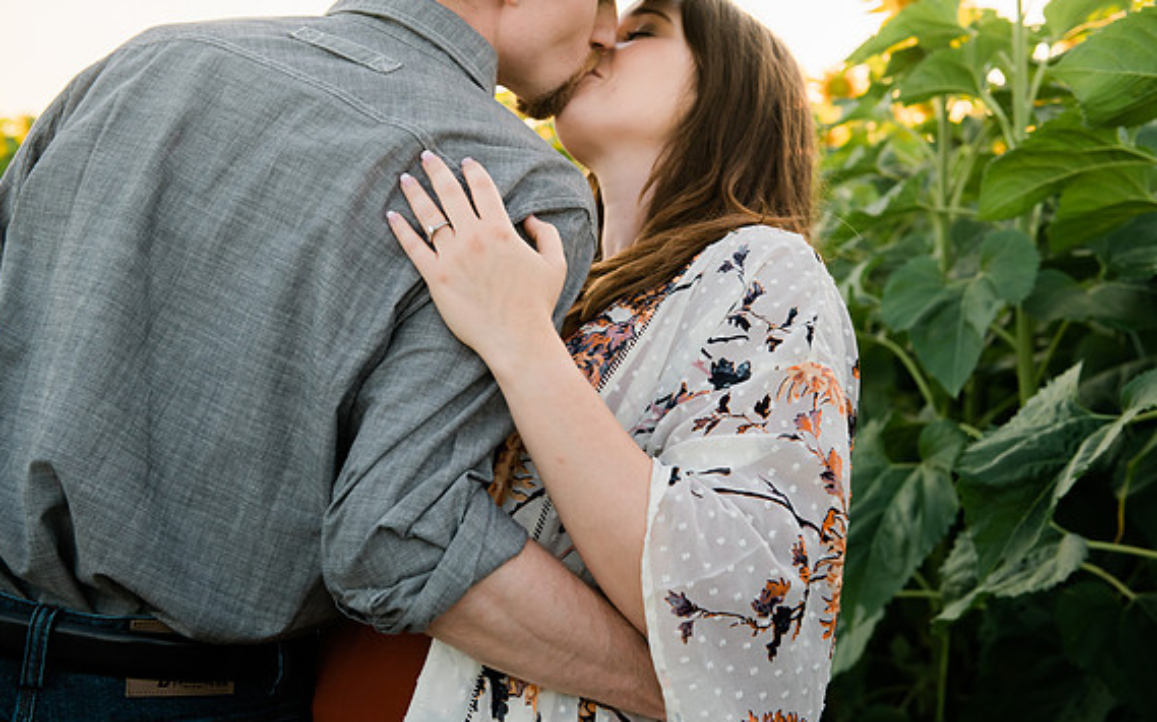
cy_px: 339
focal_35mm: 52
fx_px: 1639
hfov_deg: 38.9
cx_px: 580
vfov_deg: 24.8
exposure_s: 1/320
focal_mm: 50
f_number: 5.6
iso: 320
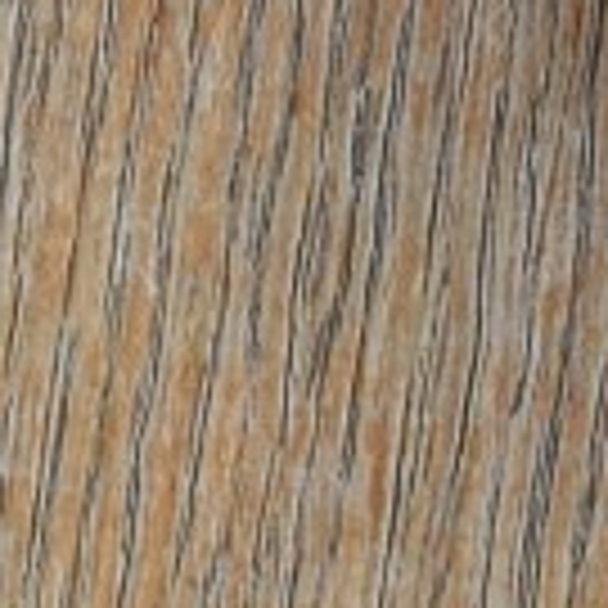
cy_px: -2466
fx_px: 10693
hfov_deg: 3.2
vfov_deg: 3.1
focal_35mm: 538
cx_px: -216
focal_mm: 35
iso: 100
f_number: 2.8
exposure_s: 1/100
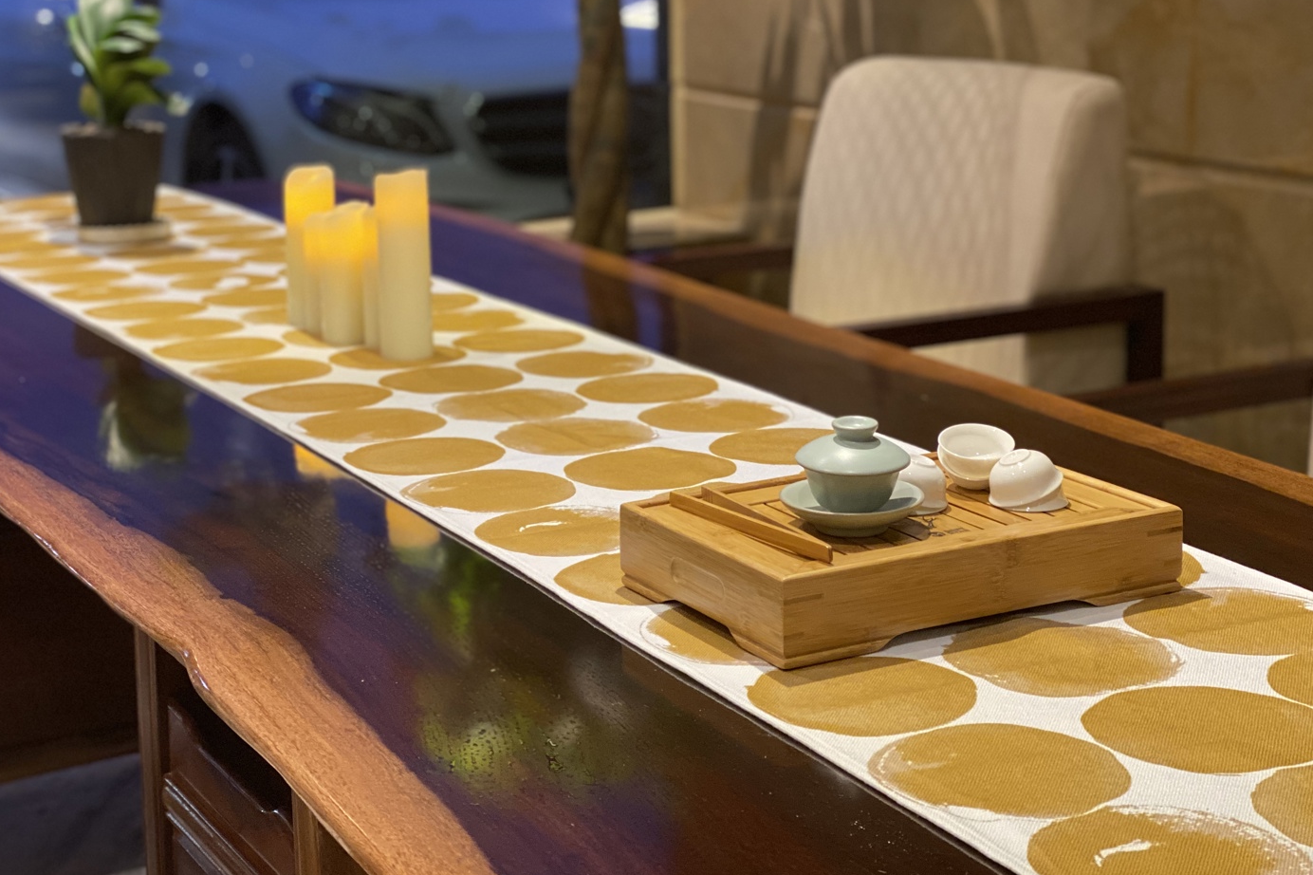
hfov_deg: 31.0
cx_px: 675
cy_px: 293
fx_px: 2370
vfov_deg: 20.8
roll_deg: +1.3
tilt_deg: -9.9
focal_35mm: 65
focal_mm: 6
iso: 125
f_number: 2
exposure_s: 1/33
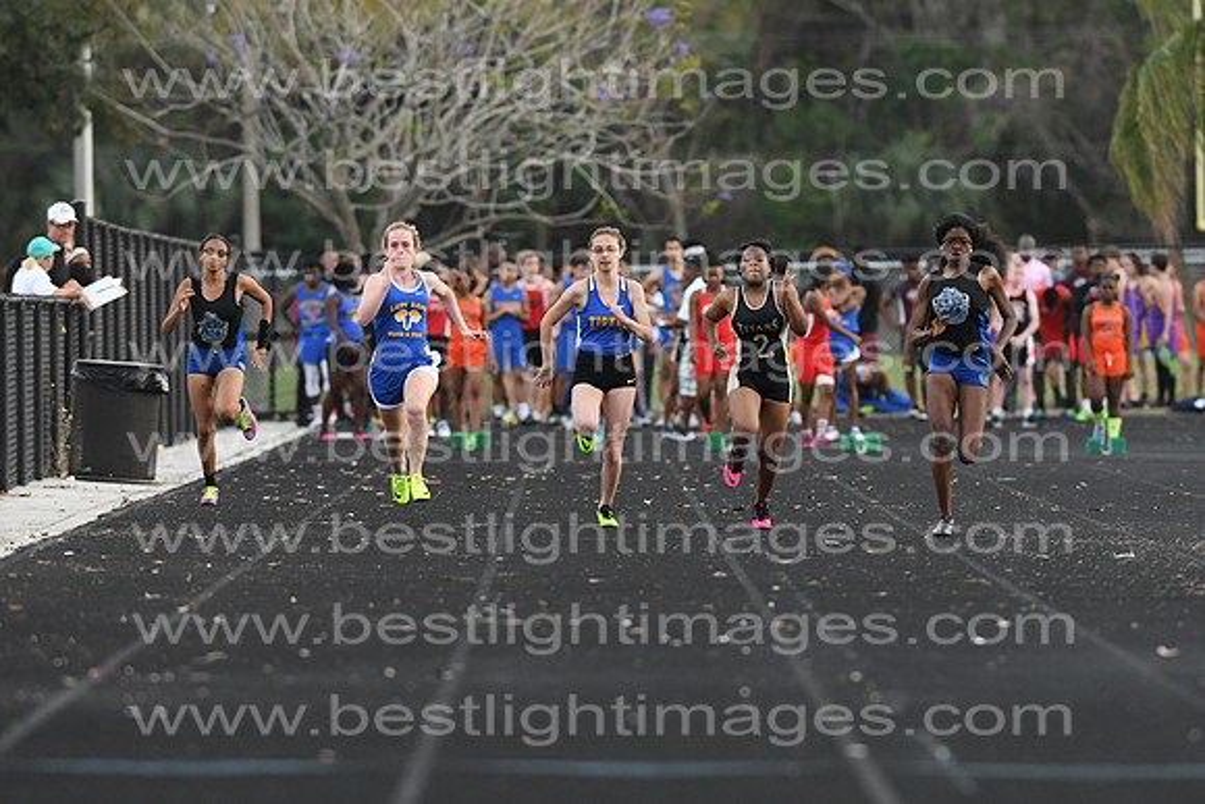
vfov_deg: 3.1
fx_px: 15065
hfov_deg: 4.6
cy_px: 402
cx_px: 602
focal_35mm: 450
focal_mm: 300
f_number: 4
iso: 1600
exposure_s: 1/1600
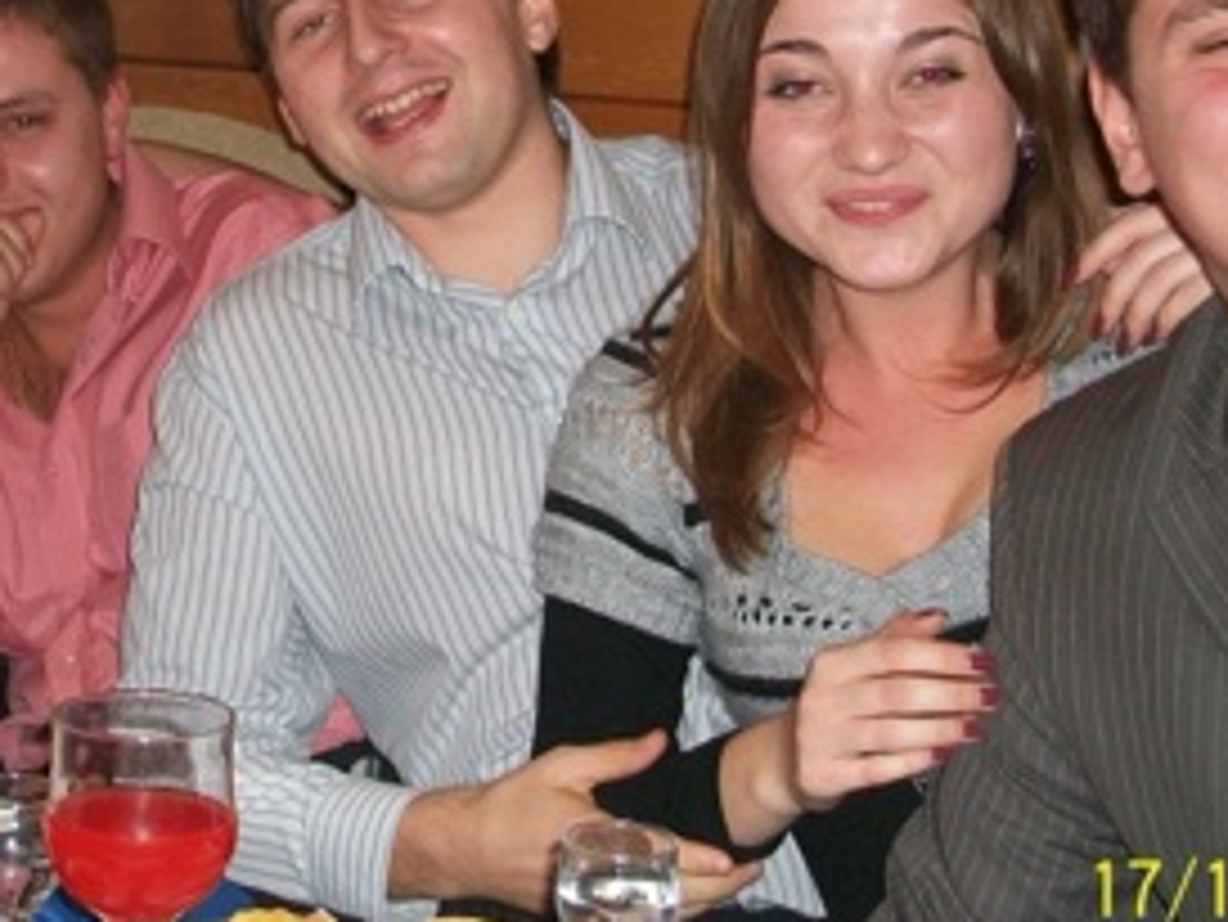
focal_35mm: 80
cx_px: 414
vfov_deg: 18.3
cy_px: 207
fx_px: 2839
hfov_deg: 24.3
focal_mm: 7.1
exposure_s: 1/60
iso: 120
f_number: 3.2
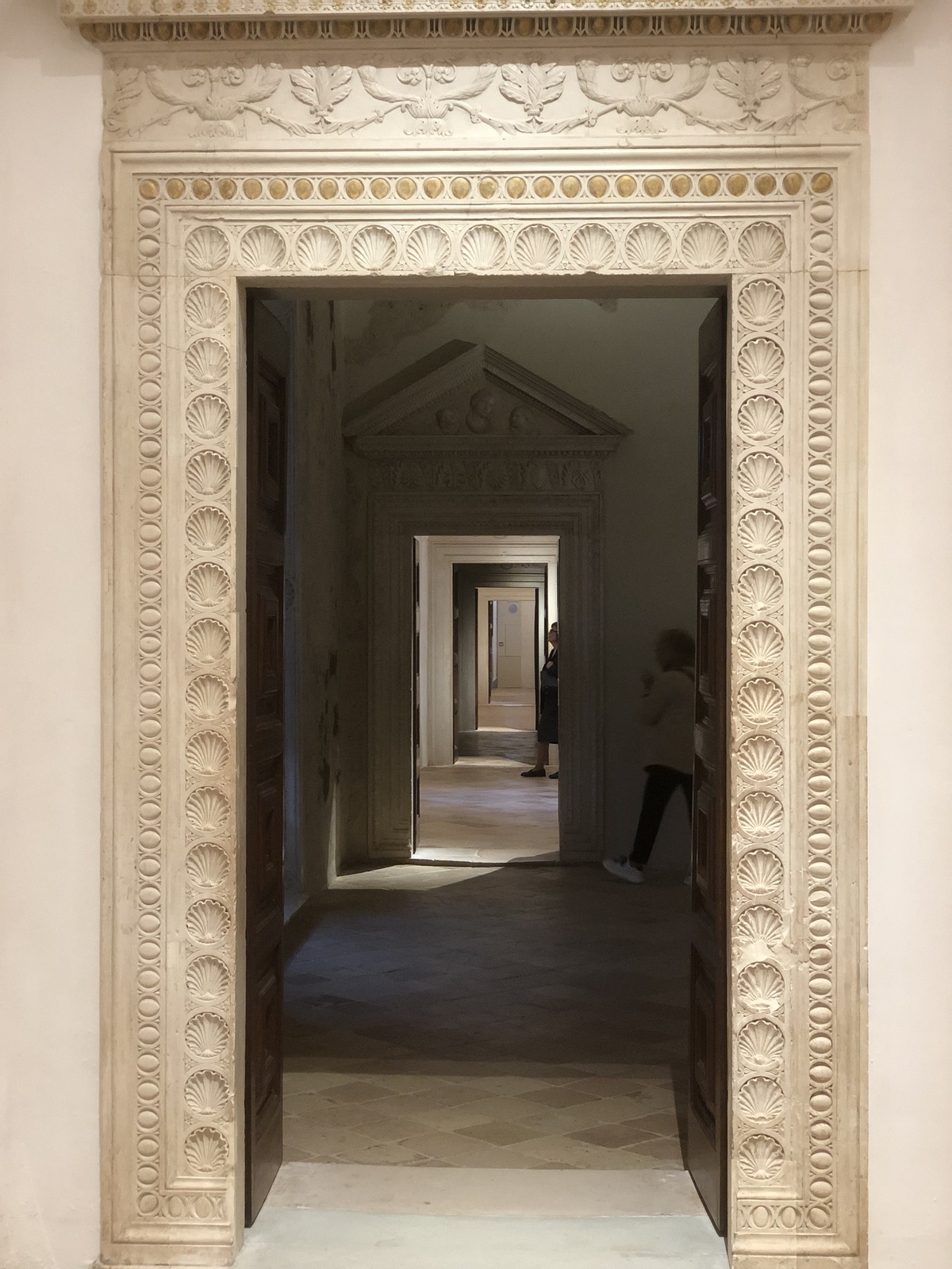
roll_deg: +0.7
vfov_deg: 36.8
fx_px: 1907
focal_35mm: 52
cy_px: 634
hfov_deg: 28.0
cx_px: 476
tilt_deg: -0.1
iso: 125
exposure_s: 1/33
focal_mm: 6
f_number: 2.4
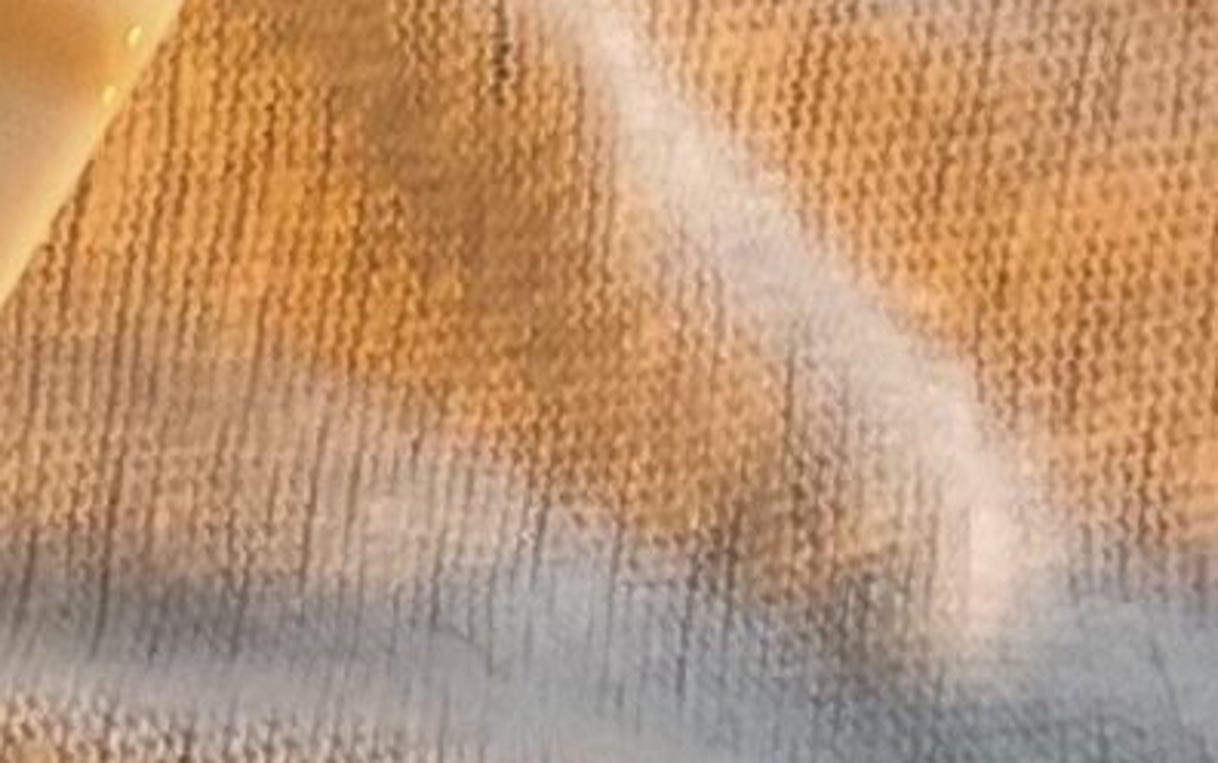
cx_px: -1479
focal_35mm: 178
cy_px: -332
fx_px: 5912
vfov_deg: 7.3
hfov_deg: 10.5
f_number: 1.6
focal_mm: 5.1
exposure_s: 1/120
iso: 100
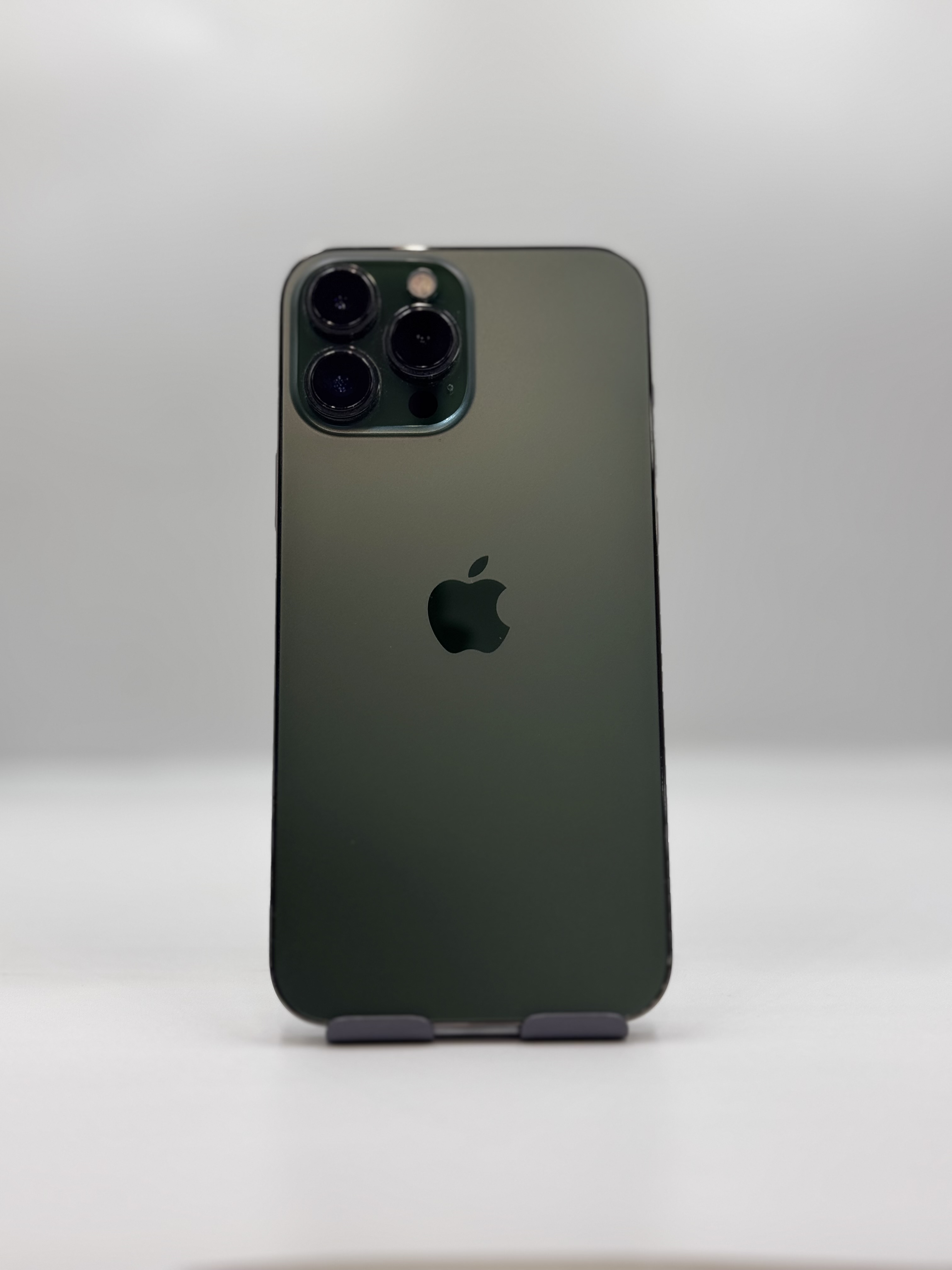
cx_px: 476
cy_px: 635
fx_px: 1760
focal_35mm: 48
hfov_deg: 30.3
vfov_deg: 39.7
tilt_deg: -5.4
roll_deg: +0.8
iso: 64
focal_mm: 6.76
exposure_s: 1/568
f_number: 1.78
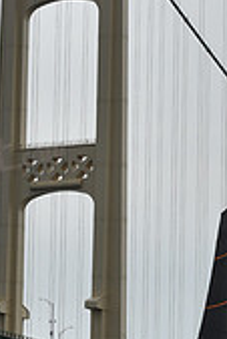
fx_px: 2529
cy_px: 255
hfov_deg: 5.1
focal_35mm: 268
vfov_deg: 7.7
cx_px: 170
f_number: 9
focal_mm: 78
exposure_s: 1/800
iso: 250
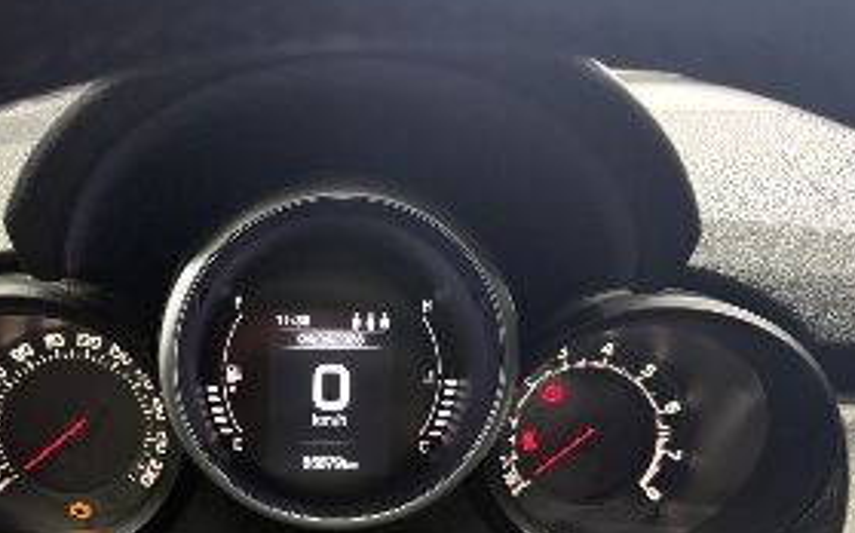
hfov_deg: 50.9
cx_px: 310
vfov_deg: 32.5
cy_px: 435
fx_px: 885
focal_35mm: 38
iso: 400
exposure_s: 1/51
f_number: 1.78
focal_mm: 6.76
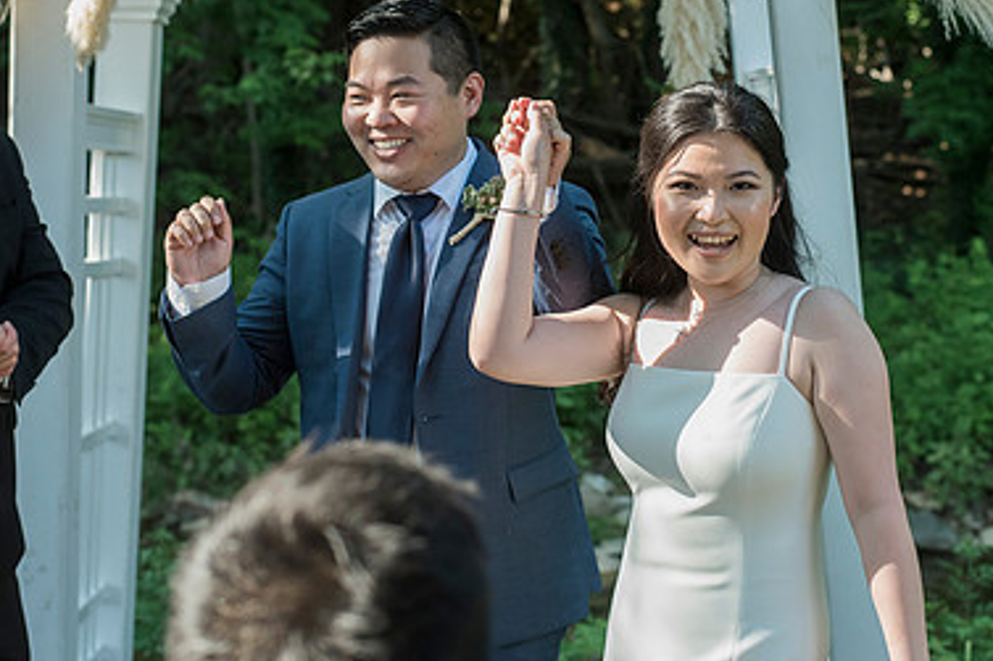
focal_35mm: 77
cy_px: 180
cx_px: 611
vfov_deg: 17.6
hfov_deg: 26.3
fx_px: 2123
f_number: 4
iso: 1000
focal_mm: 50
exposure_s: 1/640
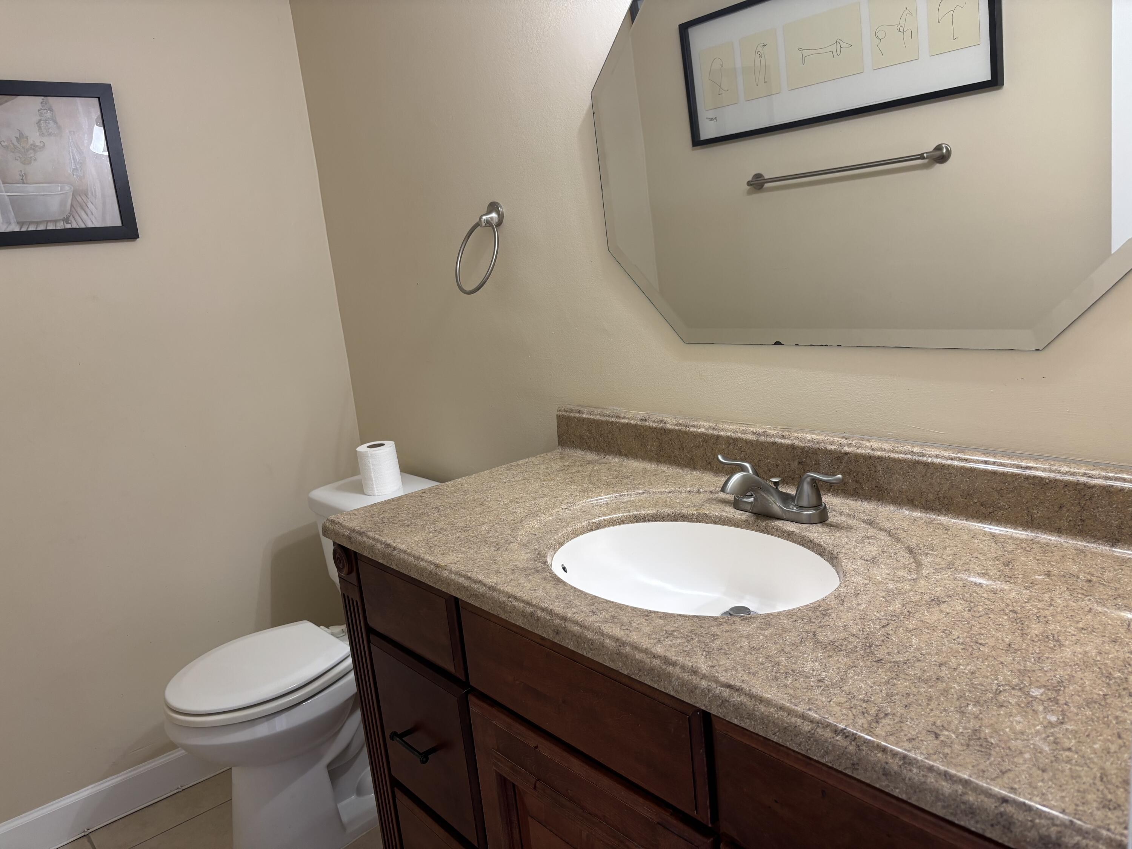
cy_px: 424
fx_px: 850
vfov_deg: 53.1
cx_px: 566
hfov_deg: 67.3
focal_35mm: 26
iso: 80
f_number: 1.6
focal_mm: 5.96
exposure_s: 1/60
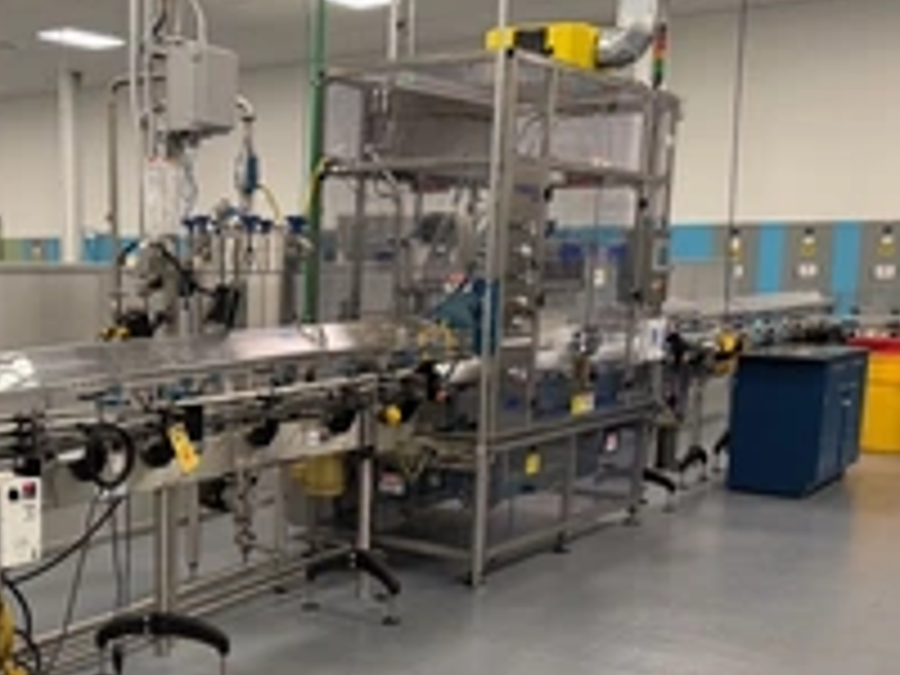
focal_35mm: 48
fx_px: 1248
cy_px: 472
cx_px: 148
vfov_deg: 30.0
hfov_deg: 37.8
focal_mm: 6.76
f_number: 1.78
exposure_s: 1/60
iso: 160
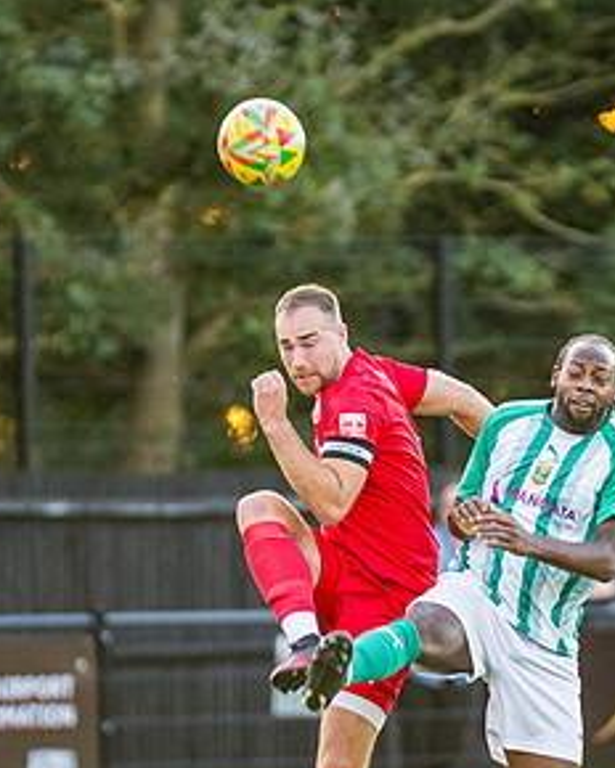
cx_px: 446
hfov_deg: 1.7
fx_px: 21091
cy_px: 597
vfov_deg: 2.1
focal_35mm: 927
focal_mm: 300
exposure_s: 1/500
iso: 1250
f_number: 2.8
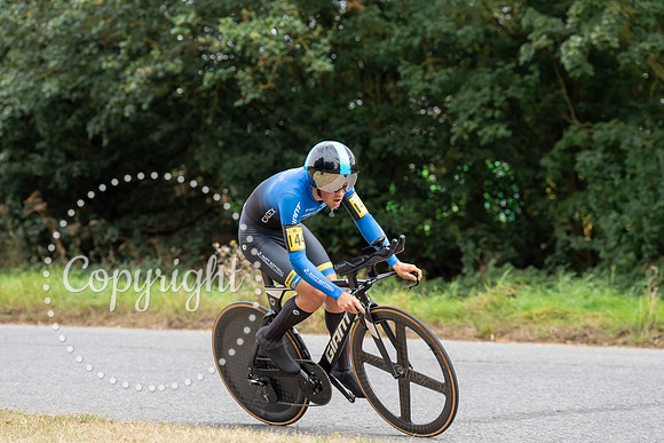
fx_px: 2343
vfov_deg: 10.8
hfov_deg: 16.1
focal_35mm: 127
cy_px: 222
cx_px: 332
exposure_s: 1/1000
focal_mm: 127
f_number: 4
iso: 800
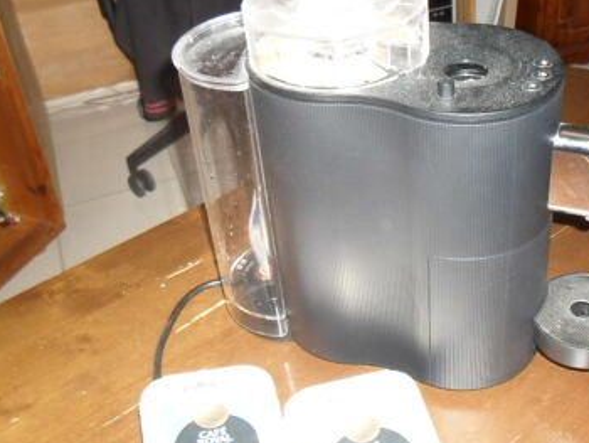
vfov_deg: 30.3
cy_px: 234
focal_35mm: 48
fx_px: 817
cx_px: 399
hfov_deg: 39.1
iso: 240
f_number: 3.2
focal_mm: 6.3
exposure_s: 1/45
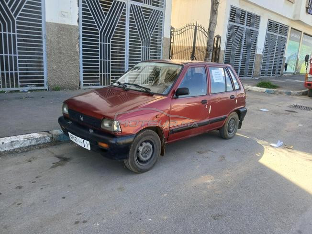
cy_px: 117
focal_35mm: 26
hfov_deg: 67.3
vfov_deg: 53.1
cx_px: 156
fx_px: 234
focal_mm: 3.98
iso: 20
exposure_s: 1/110
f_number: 1.8
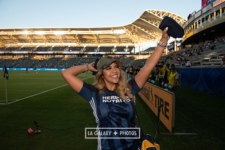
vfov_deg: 53.2
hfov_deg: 73.7
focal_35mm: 24
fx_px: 150
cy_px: 75
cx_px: 112
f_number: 6.3
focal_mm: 24
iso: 800
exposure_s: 1/640
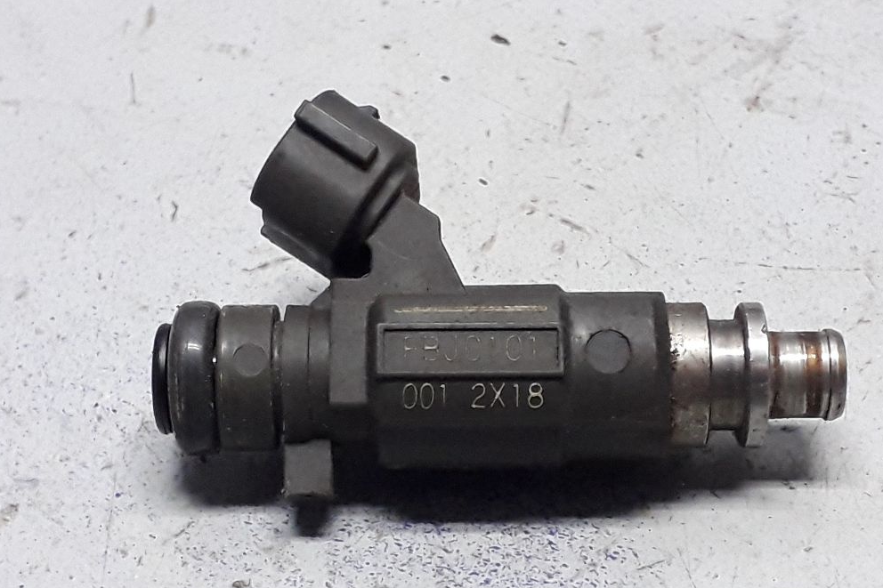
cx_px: 447
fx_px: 711
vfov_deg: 44.9
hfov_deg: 63.7
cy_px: 326
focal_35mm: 29
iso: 200
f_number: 1.9
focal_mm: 3.6
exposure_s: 1/33
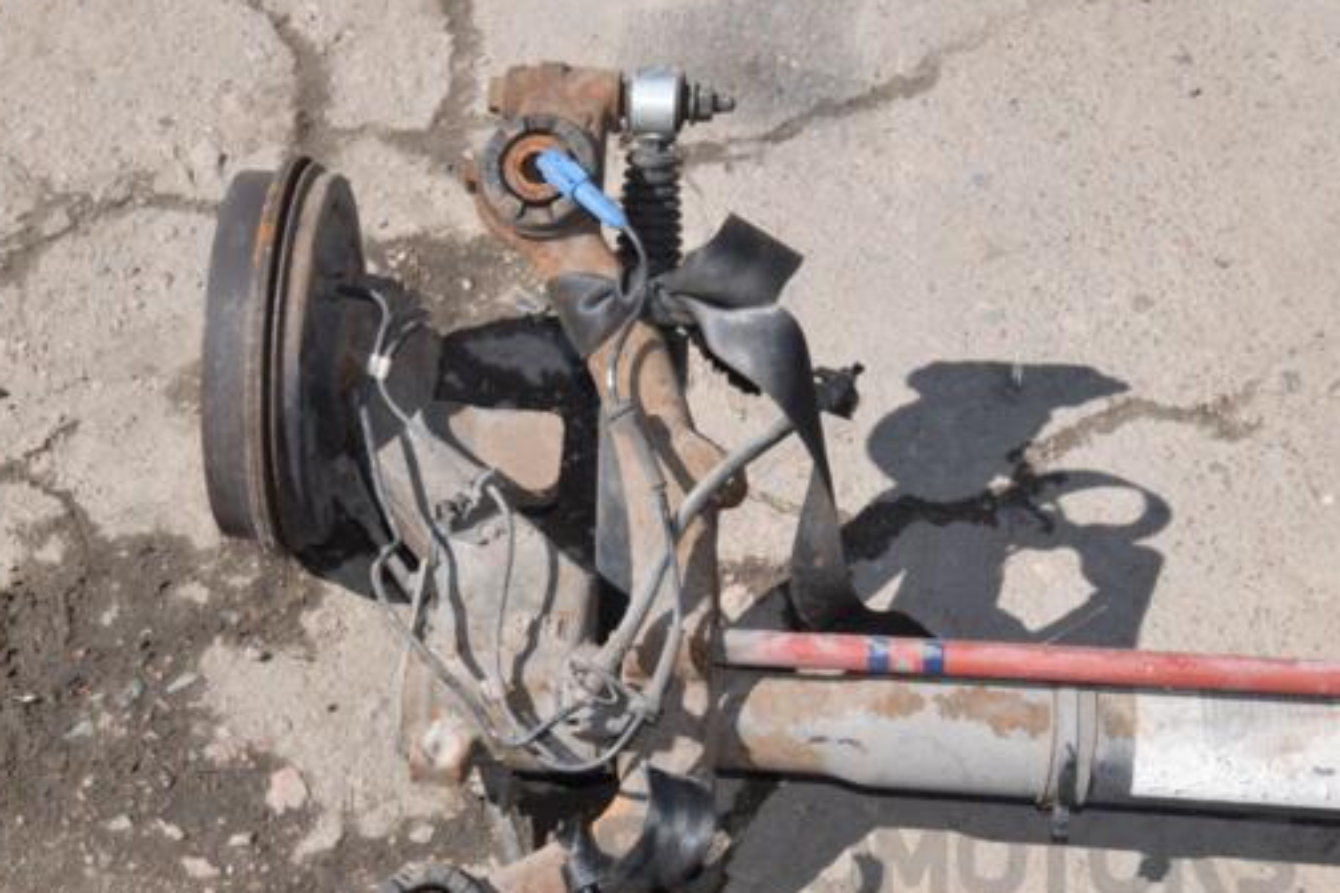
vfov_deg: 18.2
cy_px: 502
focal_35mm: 75
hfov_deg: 26.9
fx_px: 2791
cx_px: 548
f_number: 25
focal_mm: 42
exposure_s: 1/200
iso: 800
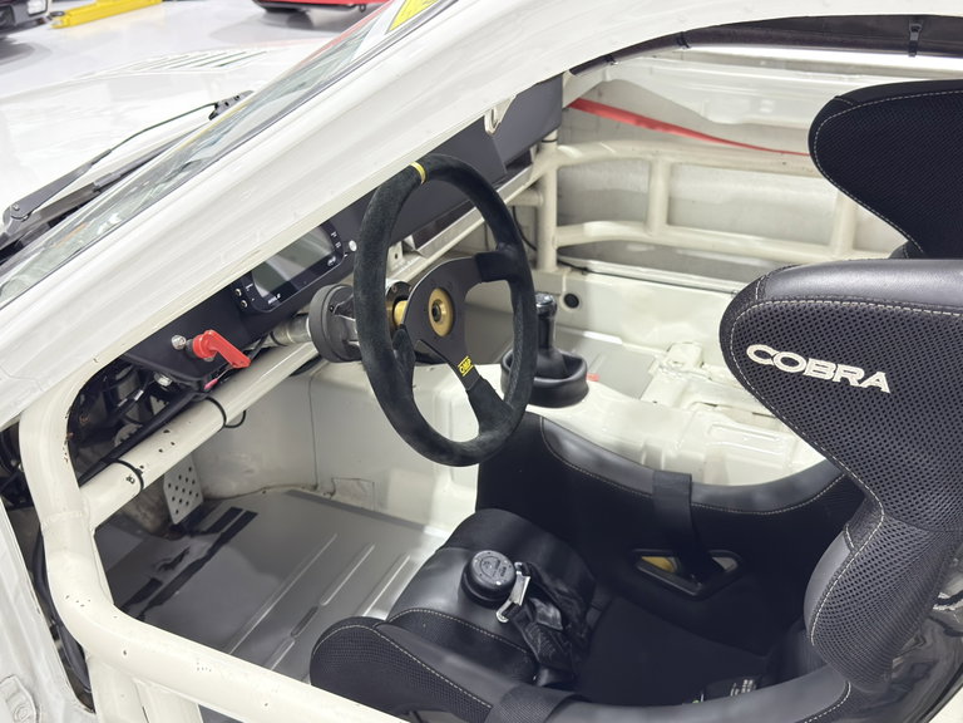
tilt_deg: -29.3
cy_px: 362
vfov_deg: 40.7
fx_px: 974
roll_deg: +2.2
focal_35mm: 35
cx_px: 482
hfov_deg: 52.6
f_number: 1.78
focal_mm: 6.76
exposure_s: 1/120
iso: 320
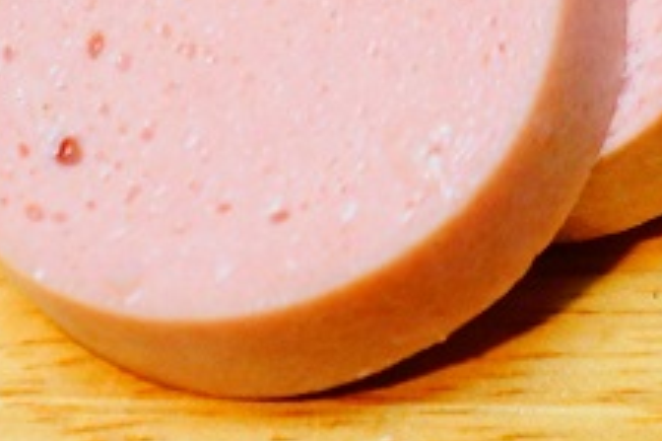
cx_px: 582
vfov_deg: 3.8
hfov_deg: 5.7
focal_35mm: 361
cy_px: -405
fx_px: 6633
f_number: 5
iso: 800
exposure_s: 1/100
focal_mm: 54
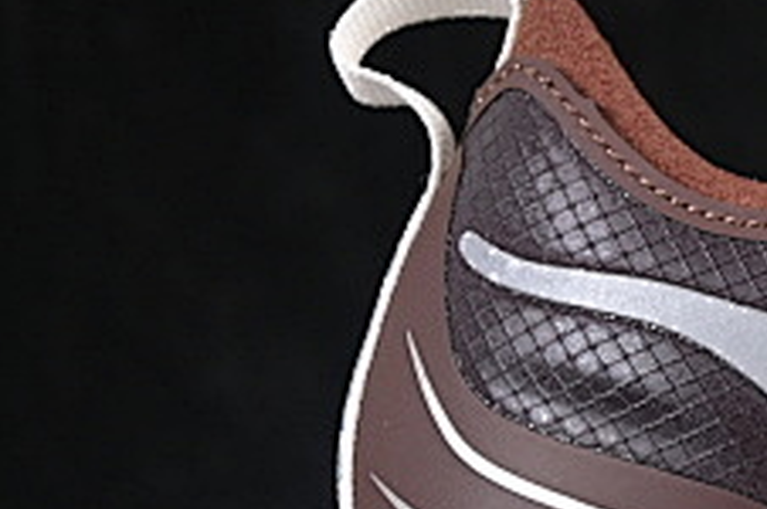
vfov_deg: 3.8
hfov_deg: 5.6
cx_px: 1446
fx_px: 7638
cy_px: 251
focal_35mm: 359
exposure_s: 1/60
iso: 160
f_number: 6.3
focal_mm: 50
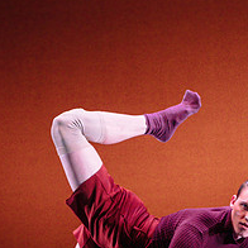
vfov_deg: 11.2
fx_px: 1256
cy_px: 254
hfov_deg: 11.3
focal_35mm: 155
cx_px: 180
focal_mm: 52
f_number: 2.8
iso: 2500
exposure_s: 1/200
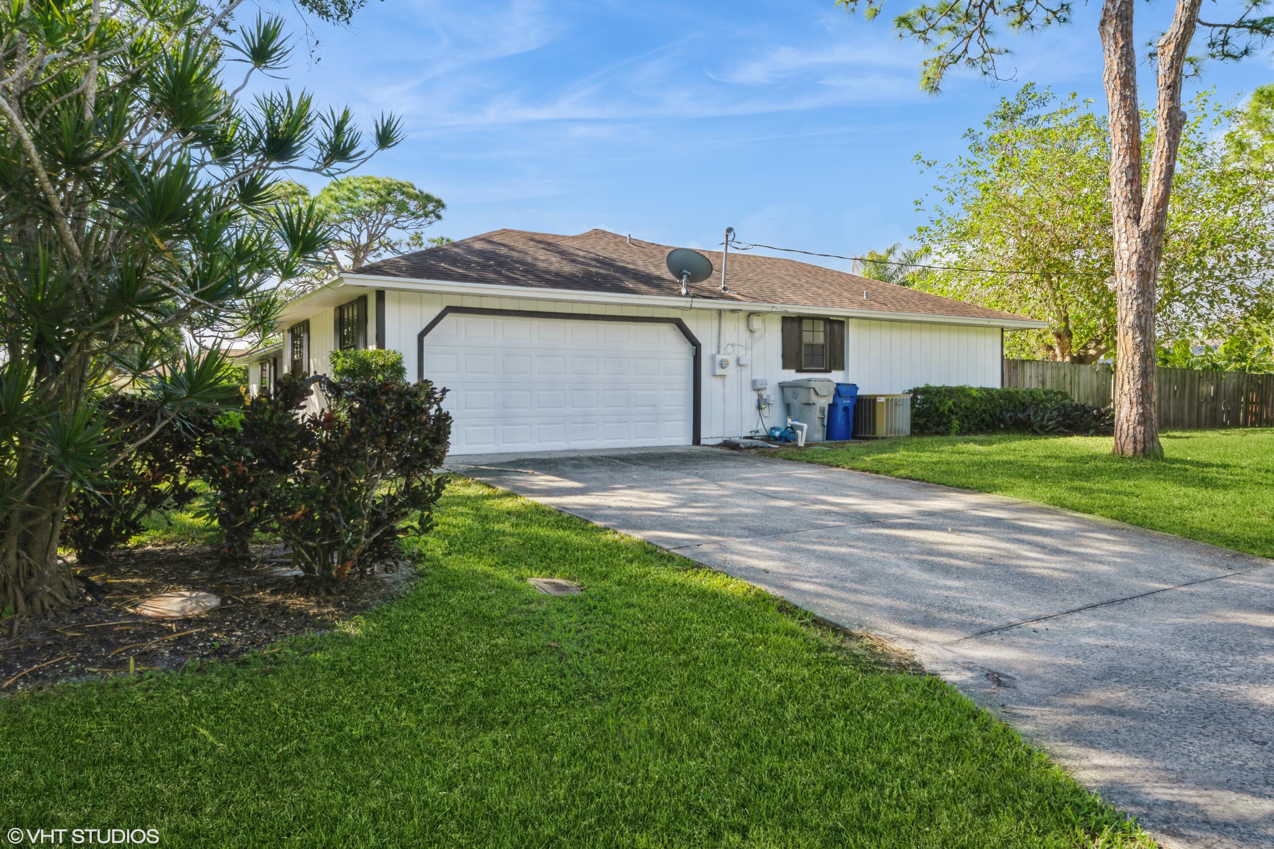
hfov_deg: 73.7
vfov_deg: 53.1
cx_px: 637
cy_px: 424
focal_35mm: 24
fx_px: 849
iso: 64
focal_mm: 24
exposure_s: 1/80
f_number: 10
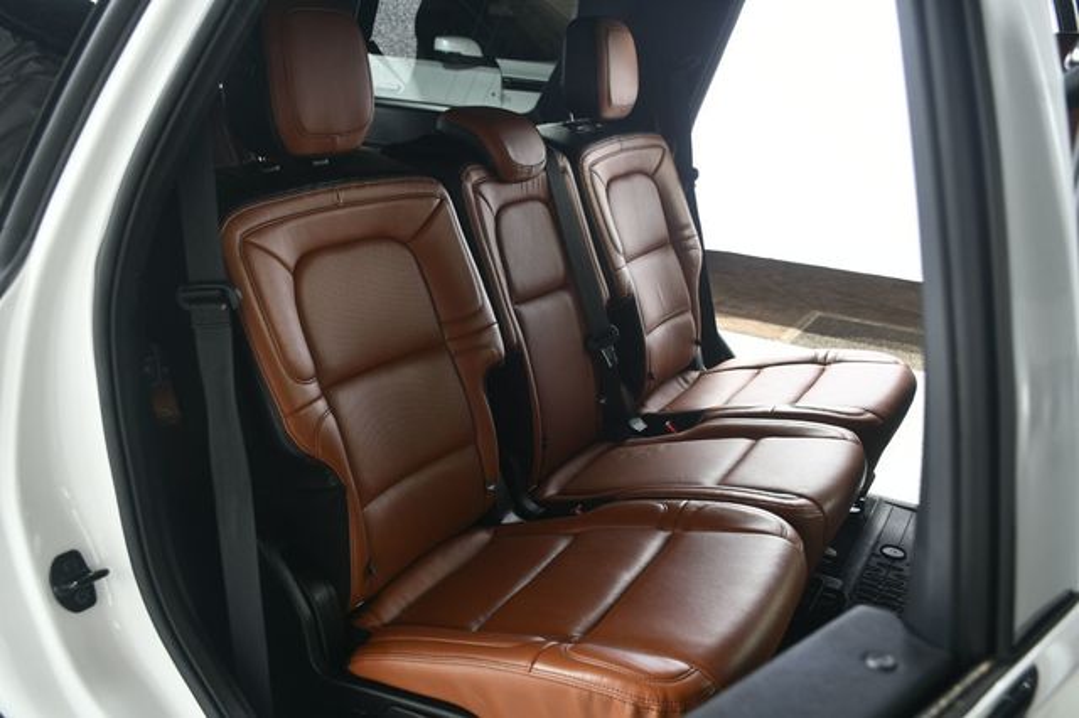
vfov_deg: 38.8
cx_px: 540
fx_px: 1018
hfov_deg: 55.8
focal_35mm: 34
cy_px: 359
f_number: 5
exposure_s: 1/160
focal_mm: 23
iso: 100
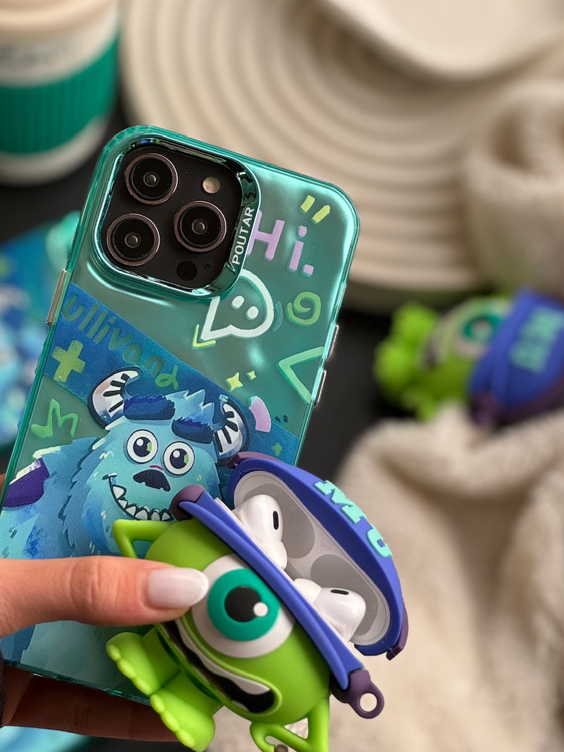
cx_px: 237
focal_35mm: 96
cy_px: 400
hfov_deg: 15.4
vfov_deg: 20.4
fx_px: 2086
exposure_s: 1/99
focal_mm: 9
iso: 125
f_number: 2.8
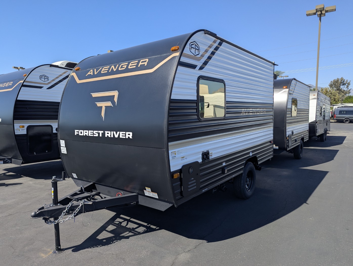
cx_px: 176
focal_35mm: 24
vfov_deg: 56.9
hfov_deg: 71.5
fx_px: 245
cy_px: 133
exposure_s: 1/2096
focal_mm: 6.81
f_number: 1.85
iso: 41
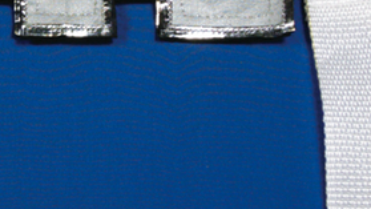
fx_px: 1505
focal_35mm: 153
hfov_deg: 14.0
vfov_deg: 7.9
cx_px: 61
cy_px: 76
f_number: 3.6
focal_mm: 8.1
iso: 100
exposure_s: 1/15
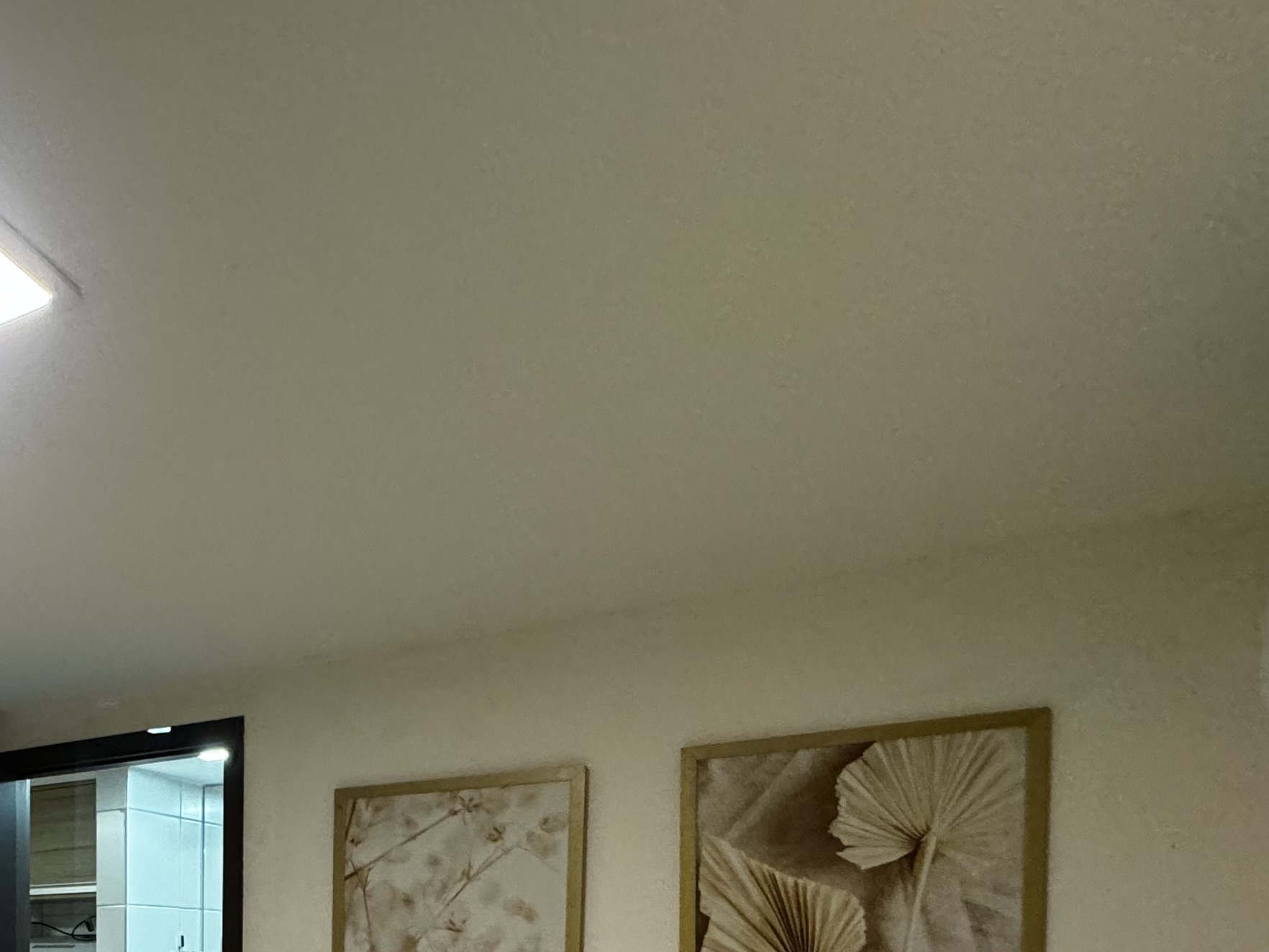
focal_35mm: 32
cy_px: 1018
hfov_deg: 45.2
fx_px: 1173
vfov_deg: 37.7
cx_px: -75
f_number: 2.2
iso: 500
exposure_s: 1/60
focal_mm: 2.22
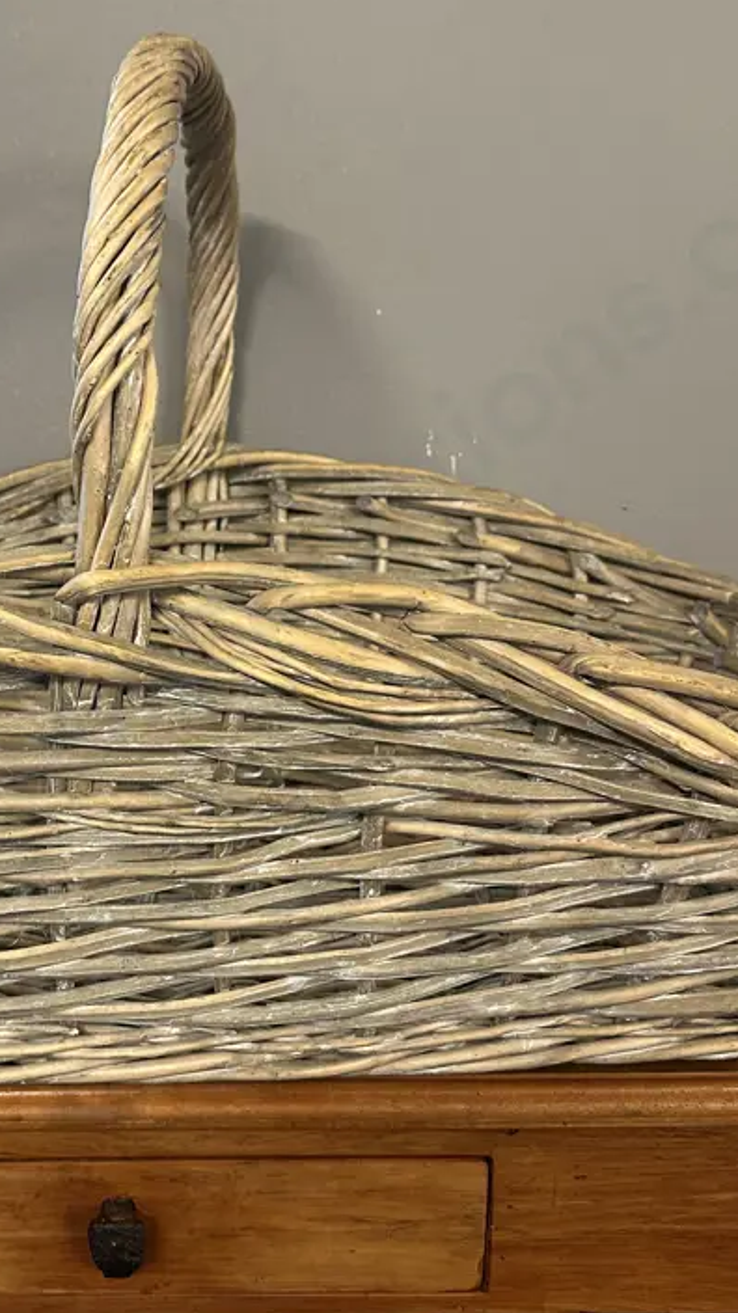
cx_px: 192
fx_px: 1323
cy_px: 652
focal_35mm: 38
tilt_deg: -14.4
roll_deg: -0.5
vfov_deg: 52.8
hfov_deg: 30.7
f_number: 1.78
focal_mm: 6.86
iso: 250
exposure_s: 1/50
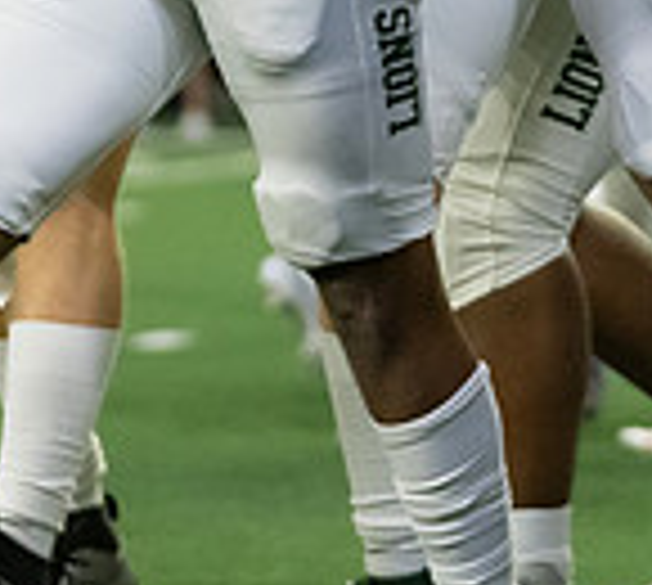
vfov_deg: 3.6
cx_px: 49
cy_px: -326
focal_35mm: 457
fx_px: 9249
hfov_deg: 4.0
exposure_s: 1/1250
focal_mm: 98
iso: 4000
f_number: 2.8
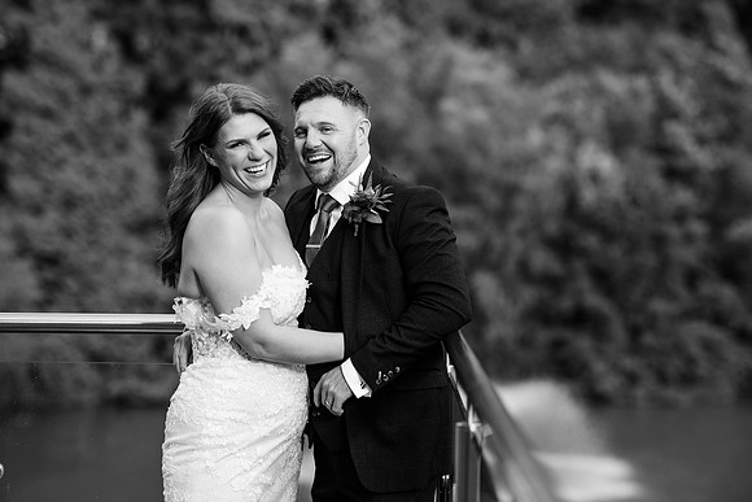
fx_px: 1776
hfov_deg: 23.9
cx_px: 376
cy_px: 251
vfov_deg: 16.1
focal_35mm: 85
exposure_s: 1/1250
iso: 100
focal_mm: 85
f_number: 2.2
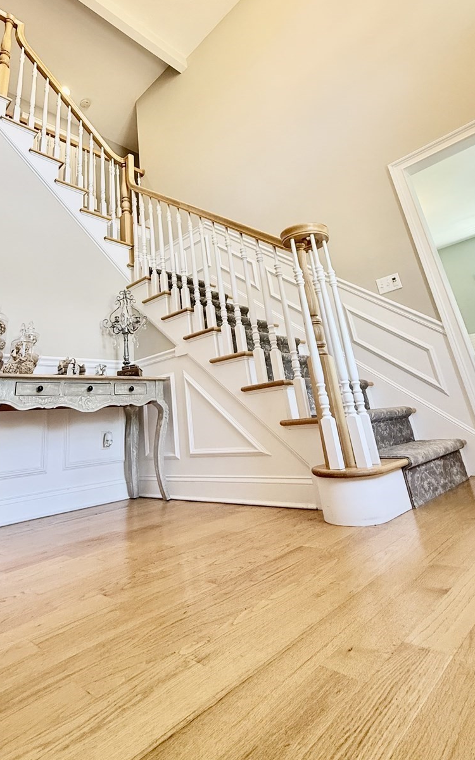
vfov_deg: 86.0
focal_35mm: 19
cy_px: 277
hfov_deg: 61.8
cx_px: 195
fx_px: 394
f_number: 2.2
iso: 160
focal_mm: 2.22
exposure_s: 1/120
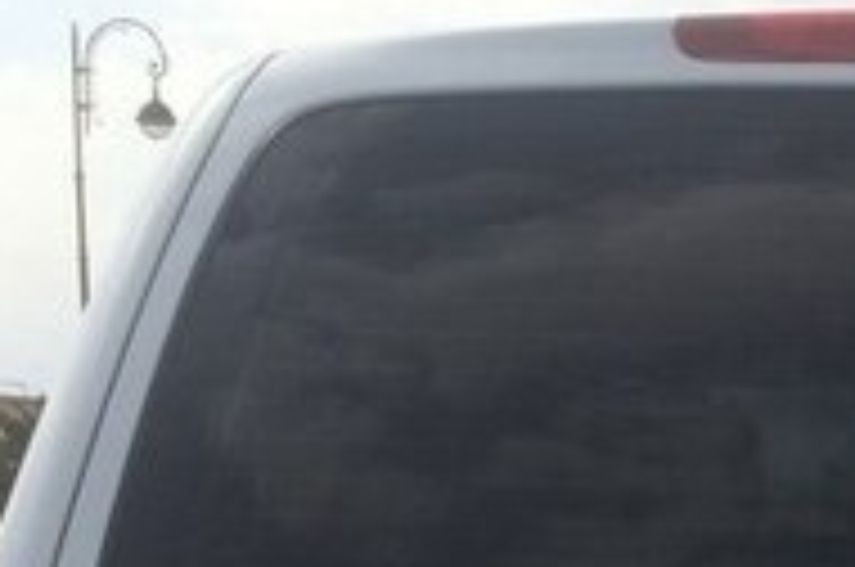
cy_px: 943
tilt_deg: -10.5
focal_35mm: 105
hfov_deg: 18.9
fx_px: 2490
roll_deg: +1.3
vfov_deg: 12.2
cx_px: 891
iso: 32
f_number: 2.2
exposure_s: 1/2564
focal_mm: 4.15
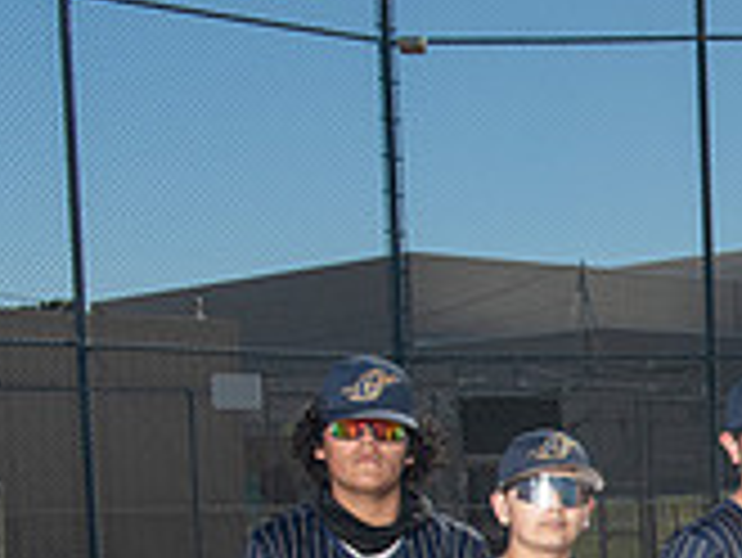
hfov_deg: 16.2
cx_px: 1196
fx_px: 2317
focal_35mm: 108
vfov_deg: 13.2
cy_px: 754
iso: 320
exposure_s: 1/250
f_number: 8
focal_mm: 32
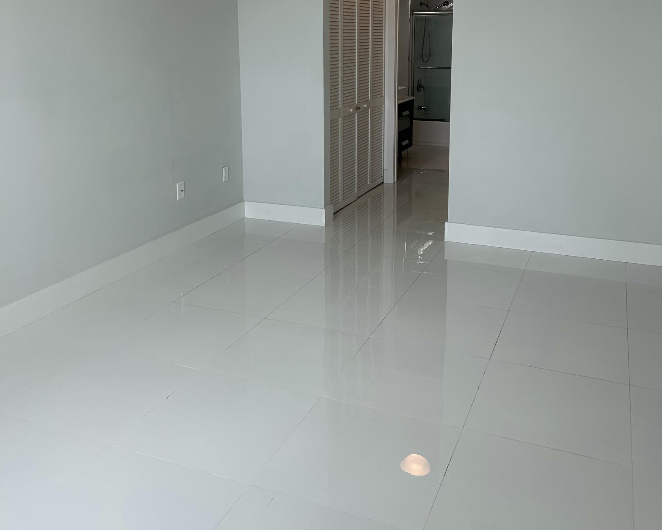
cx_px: 331
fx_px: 666
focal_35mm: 34
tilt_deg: -9.3
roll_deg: -0.2
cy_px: 147
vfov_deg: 42.3
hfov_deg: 52.9
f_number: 1.5
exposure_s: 1/303
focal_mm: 5.7
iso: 50
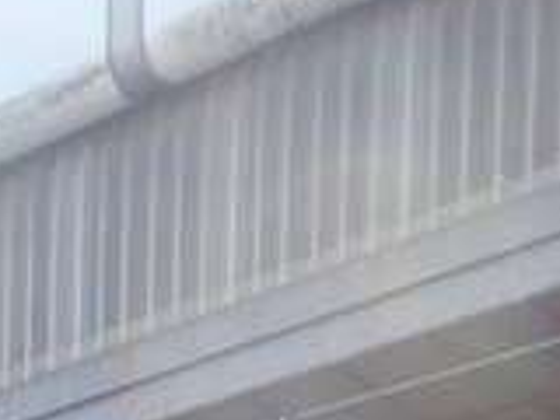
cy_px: 1526
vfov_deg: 7.1
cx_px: -1008
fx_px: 2783
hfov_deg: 9.5
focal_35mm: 172
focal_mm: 4
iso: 160
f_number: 3.4
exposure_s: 1/640
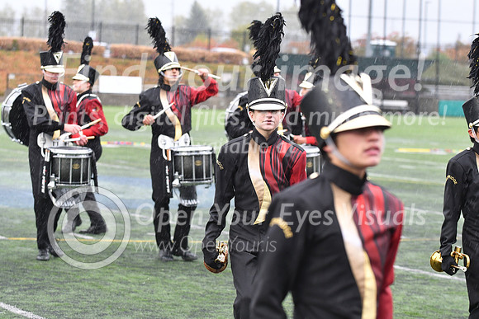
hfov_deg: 14.0
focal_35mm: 147
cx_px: 240
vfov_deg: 9.3
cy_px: 160
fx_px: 1956
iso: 1000
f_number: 4
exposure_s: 1/320
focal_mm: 98
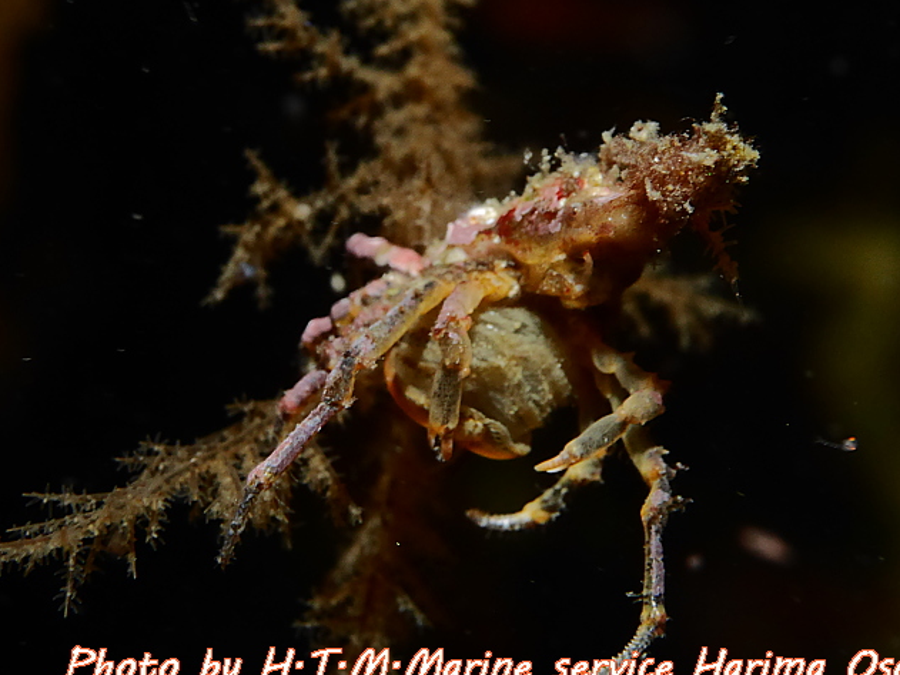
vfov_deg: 13.0
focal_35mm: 114
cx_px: 500
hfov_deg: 17.3
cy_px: 273
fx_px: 2963
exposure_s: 1/100
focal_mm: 45
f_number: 11
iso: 2000
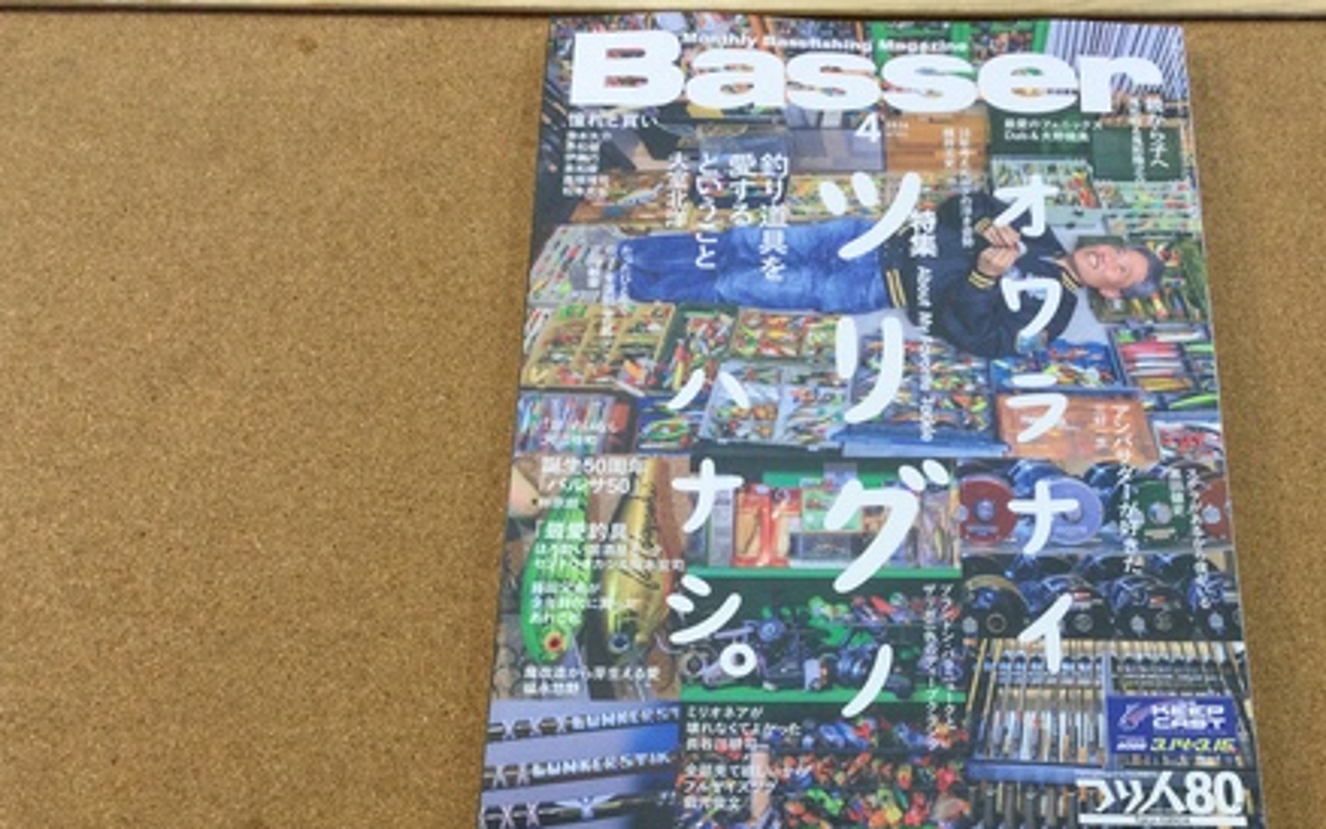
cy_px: 647
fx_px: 1627
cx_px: 820
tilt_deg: -67.8
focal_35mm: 45
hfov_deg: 44.0
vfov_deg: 28.1
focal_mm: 3.3
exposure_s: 1/30
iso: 32
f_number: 2.4
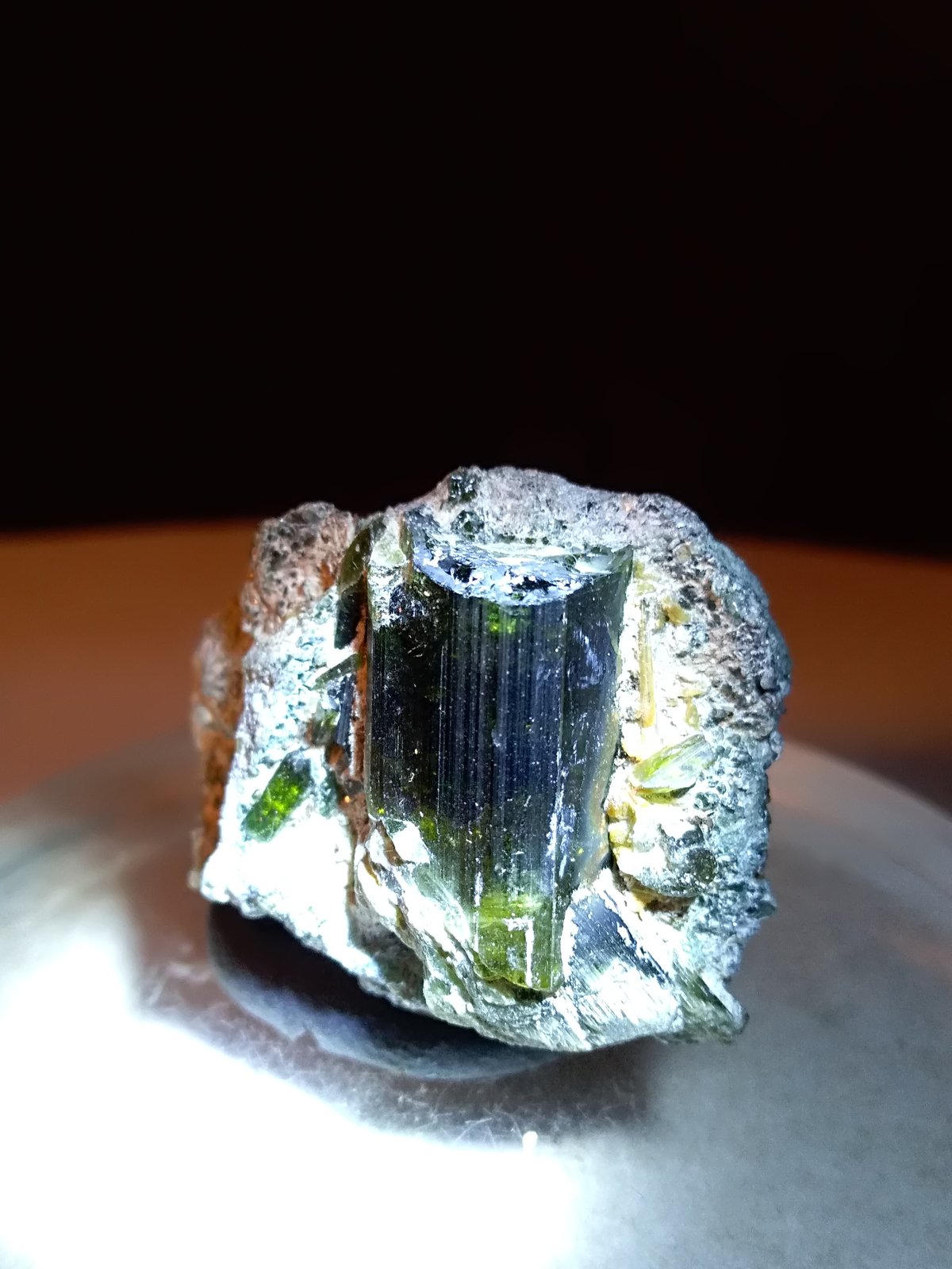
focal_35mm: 26
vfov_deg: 67.3
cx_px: 476
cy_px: 634
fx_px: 953
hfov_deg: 53.1
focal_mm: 3.54
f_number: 2
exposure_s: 1/33.3
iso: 255
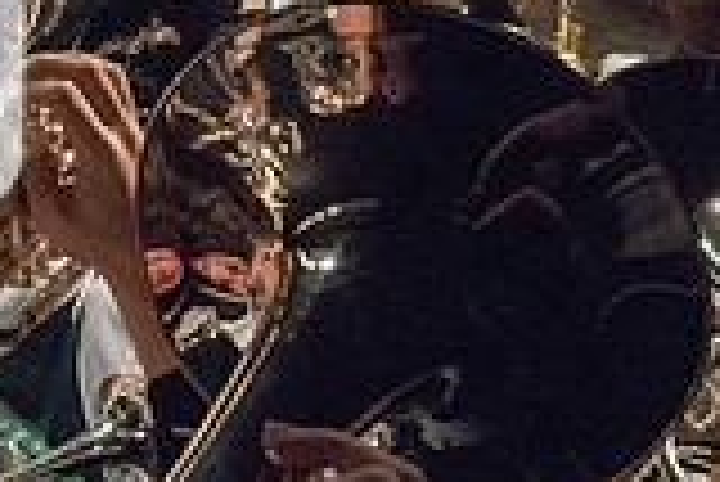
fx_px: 2182
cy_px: 97
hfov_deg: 17.2
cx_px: -315
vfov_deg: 12.5
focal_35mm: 109
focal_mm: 30
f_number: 8
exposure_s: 1/250
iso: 4000
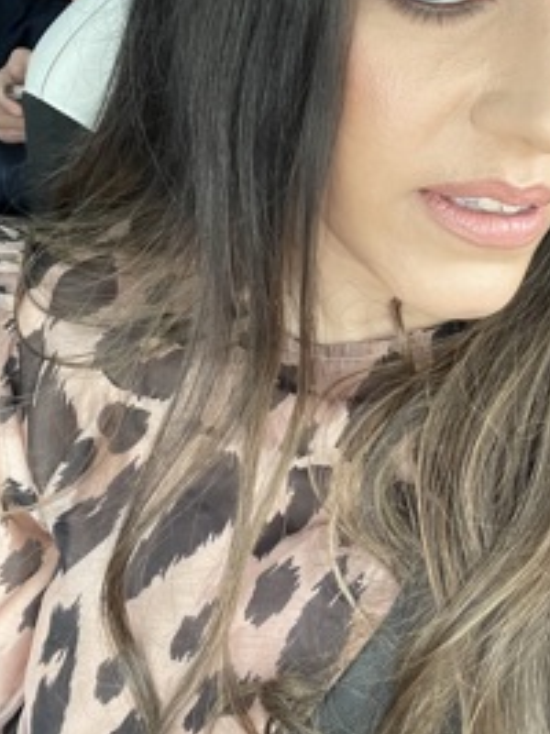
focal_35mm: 45
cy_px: 256
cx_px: 385
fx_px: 954
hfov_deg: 31.8
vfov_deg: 41.6
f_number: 2.2
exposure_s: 1/50
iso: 320
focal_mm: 2.71
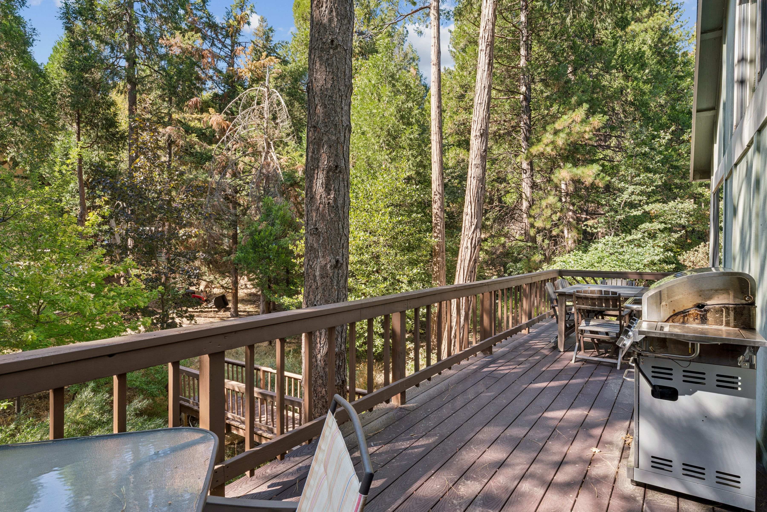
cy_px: 256
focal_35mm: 20
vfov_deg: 62.7
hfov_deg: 84.8
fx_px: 420
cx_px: 384
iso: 100
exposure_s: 1/10
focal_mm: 19.7
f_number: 13
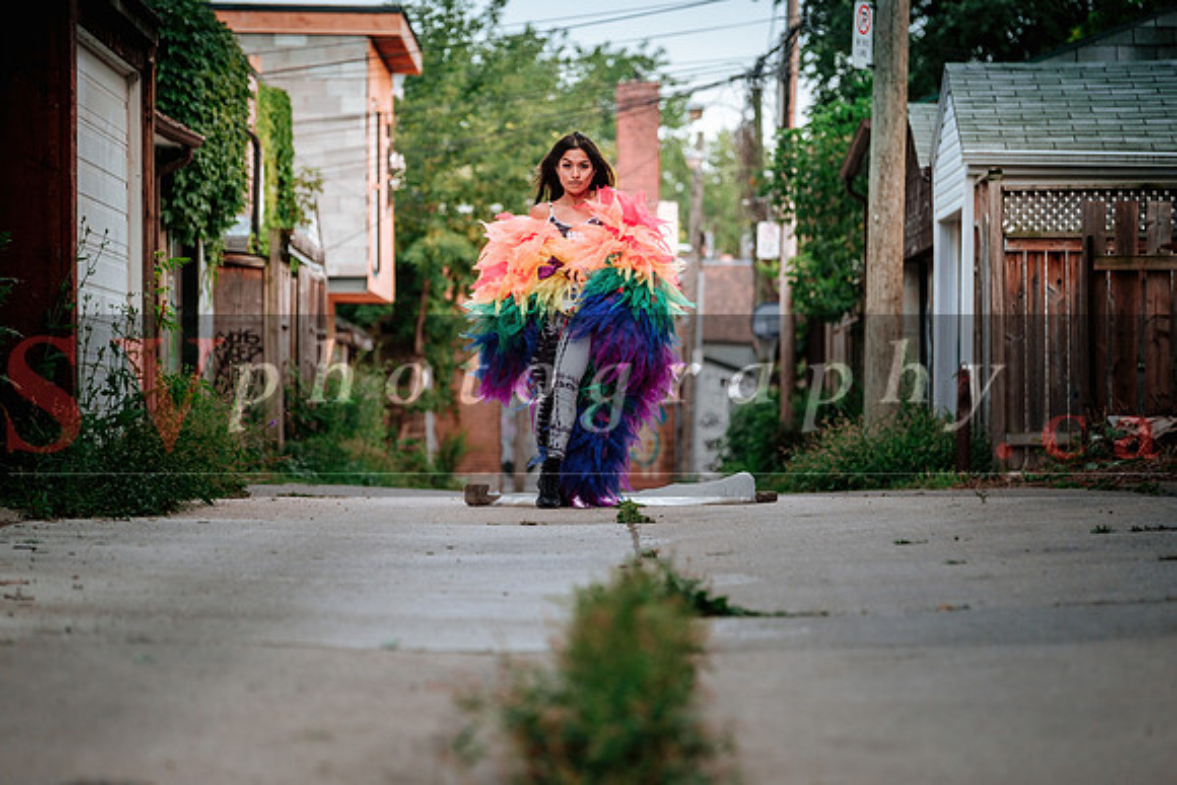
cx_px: 588
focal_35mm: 171
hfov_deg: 12.0
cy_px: 392
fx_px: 5594
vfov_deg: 8.0
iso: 500
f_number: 2.8
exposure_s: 1/640
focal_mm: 110.6
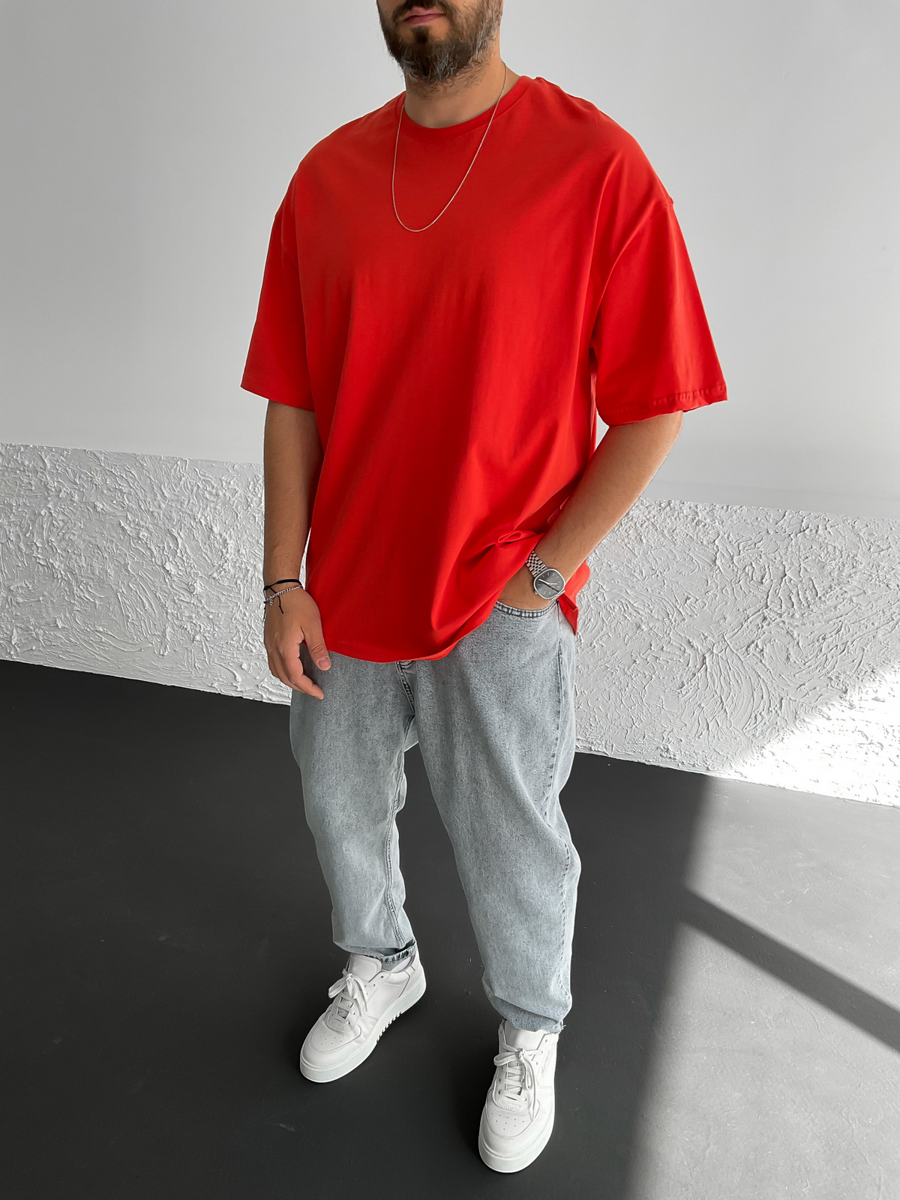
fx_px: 1005
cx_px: 450
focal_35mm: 29
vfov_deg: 61.7
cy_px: 600
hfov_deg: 48.2
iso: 16
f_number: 1.8
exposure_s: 1/160
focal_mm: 3
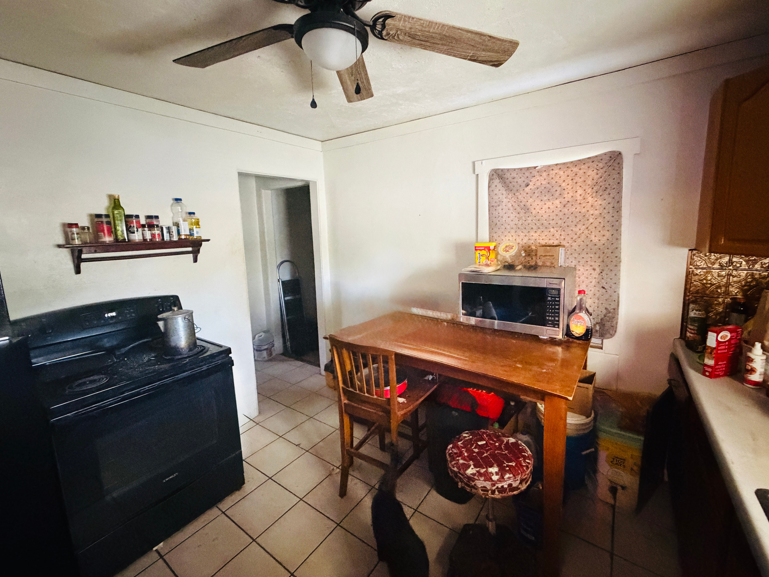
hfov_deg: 98.1
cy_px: 277
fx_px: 333
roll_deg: +2.0
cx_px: 398
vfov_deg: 81.7
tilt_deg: -7.8
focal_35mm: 15
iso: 1250
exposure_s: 1/40
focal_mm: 2.22
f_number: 2.2
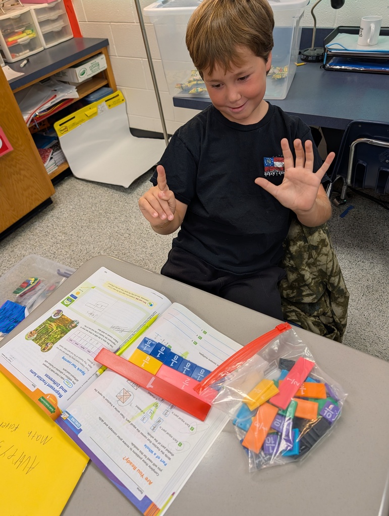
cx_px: 194
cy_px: 258
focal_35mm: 24
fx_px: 359
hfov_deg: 56.9
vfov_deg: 71.5
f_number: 1.68
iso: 179
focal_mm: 6.9
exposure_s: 1/120
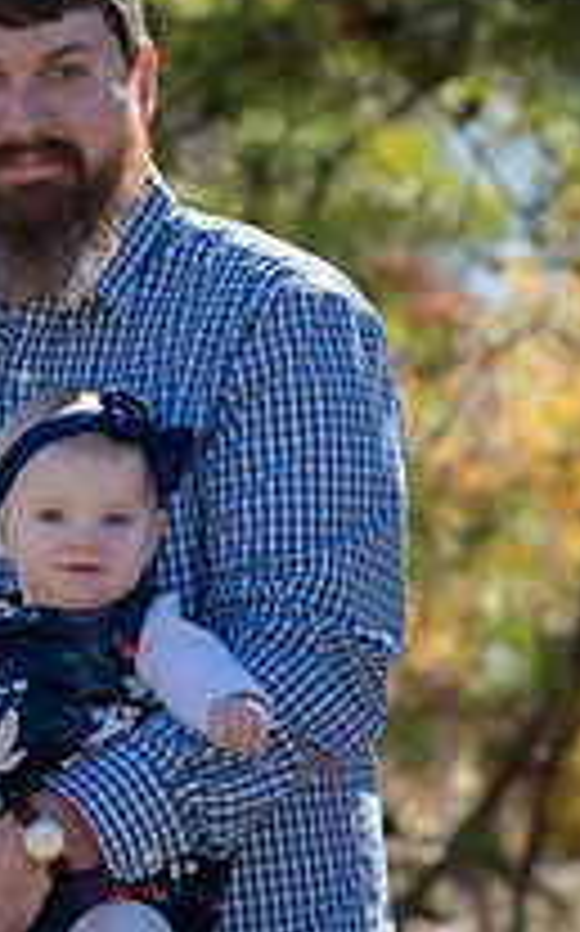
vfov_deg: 7.9
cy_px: 513
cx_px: -18
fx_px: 6741
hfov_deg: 4.9
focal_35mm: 266
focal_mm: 120
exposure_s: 1/640
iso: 400
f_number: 5
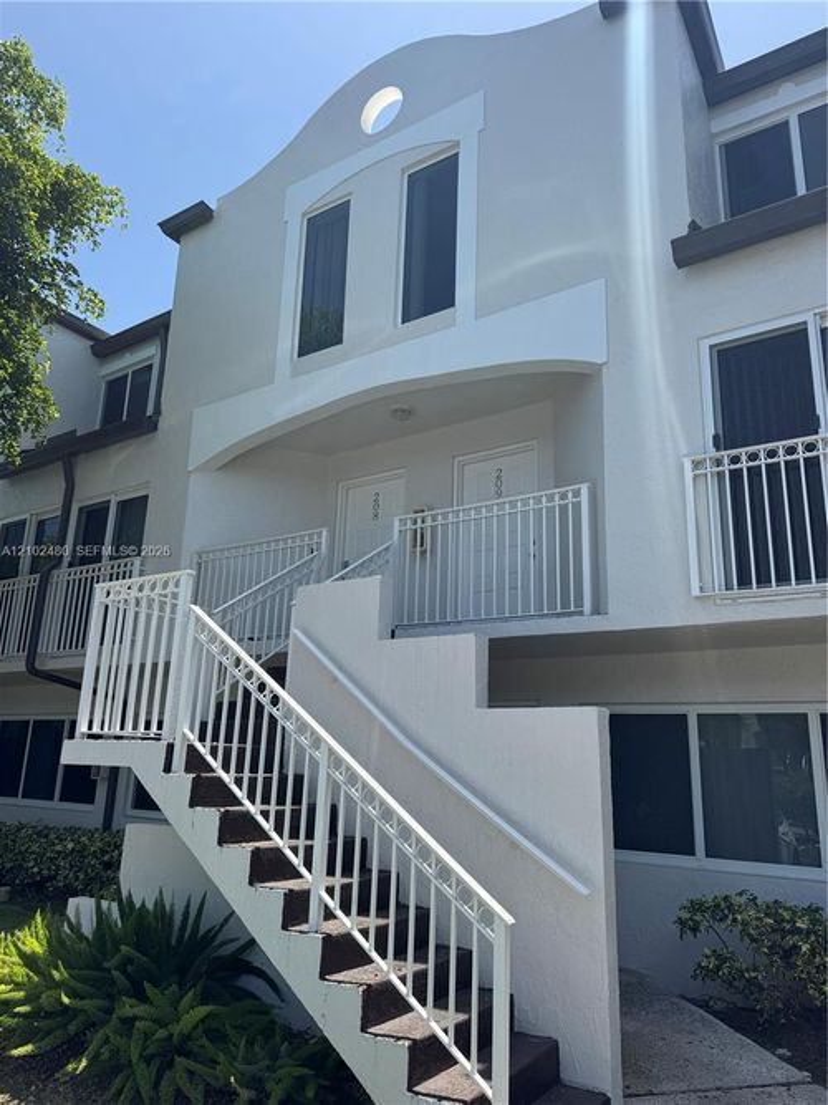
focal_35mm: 24
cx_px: 414
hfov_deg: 56.8
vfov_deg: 71.6
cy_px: 552
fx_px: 766
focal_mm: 6.76
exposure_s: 1/3597
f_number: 1.78
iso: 80
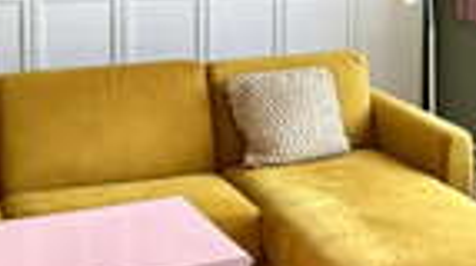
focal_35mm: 74
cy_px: -20
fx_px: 933
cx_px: 298
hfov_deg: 28.5
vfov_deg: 15.8
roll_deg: -0.1
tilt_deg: -4.7
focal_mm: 5.7
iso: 40
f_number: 1.5
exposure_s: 1/131
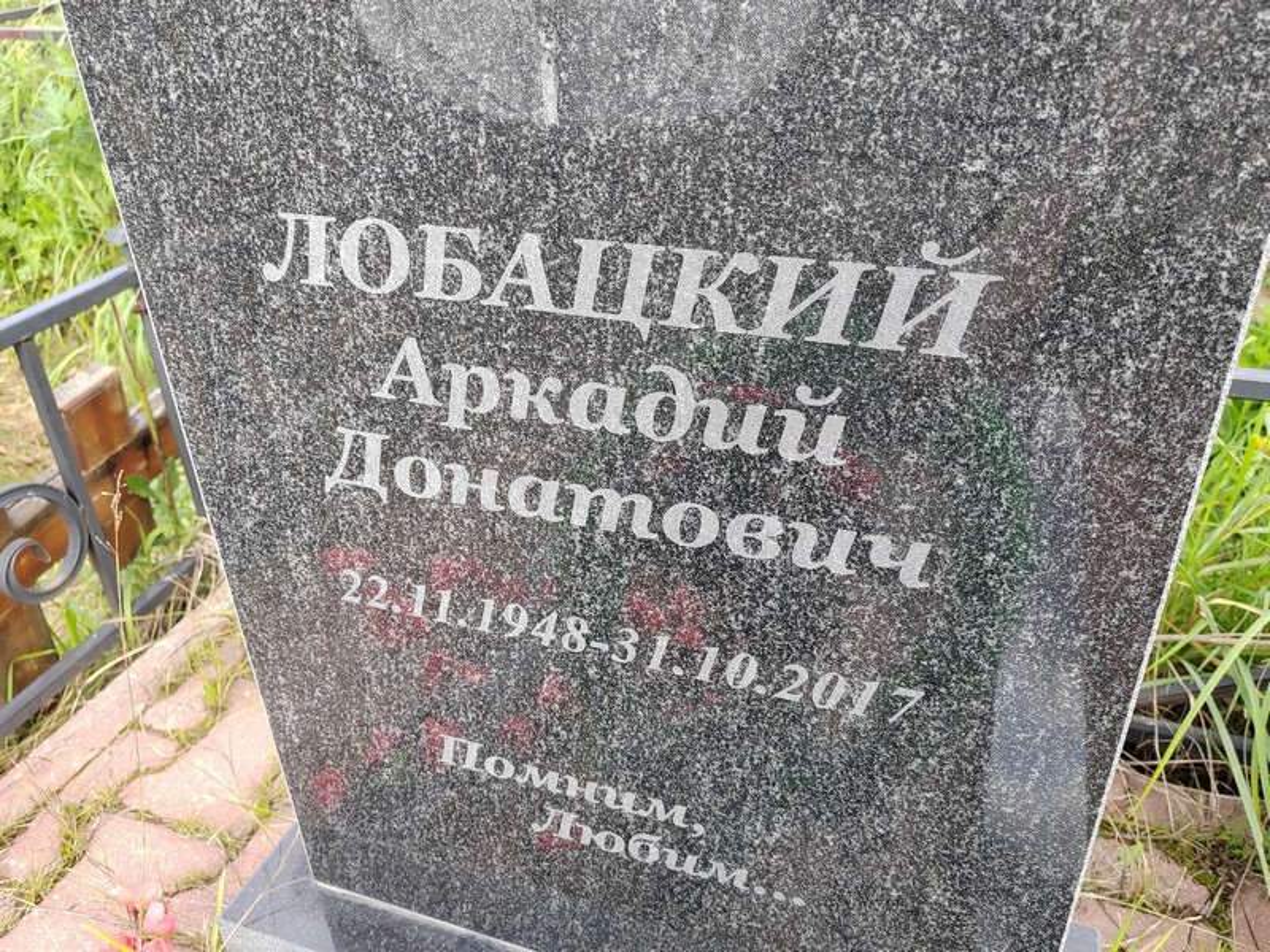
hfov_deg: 63.4
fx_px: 1027
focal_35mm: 28
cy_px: 476
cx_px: 635
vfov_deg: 49.7
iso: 100
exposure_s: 1/210
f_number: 1.9
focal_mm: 5.52
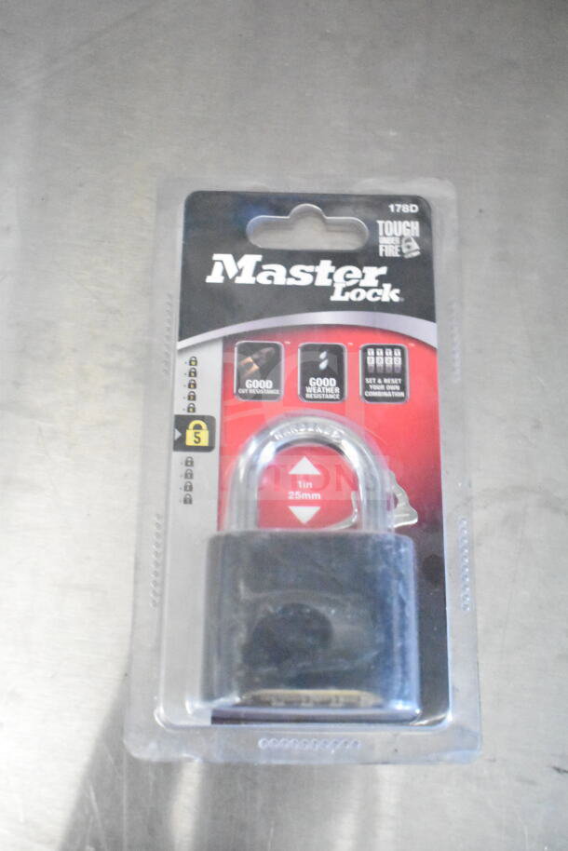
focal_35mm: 42
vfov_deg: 46.4
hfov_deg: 31.9
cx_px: 284
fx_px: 993
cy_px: 426
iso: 25600
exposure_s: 1/50
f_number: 4.2
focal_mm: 28
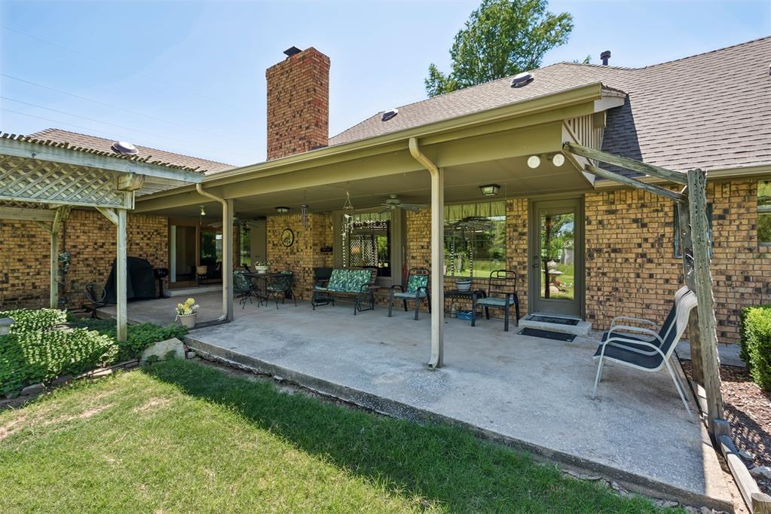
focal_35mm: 16
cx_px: 386
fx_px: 343
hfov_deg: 96.7
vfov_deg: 73.7
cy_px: 257
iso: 200
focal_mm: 16
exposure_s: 1/60
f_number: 8
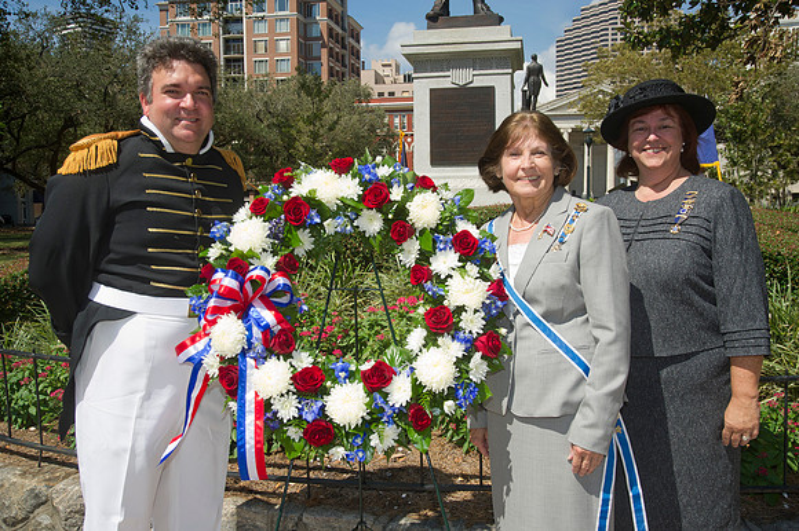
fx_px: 754
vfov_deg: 38.8
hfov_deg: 55.8
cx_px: 400
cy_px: 266
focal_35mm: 34
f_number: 10
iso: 200
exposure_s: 1/250
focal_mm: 34
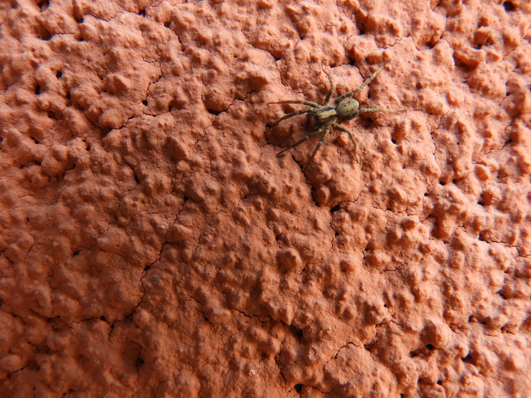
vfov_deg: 46.8
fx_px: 460
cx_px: 266
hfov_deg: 60.0
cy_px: 199
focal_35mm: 30
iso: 100
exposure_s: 1/40
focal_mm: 5.4
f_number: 3.5
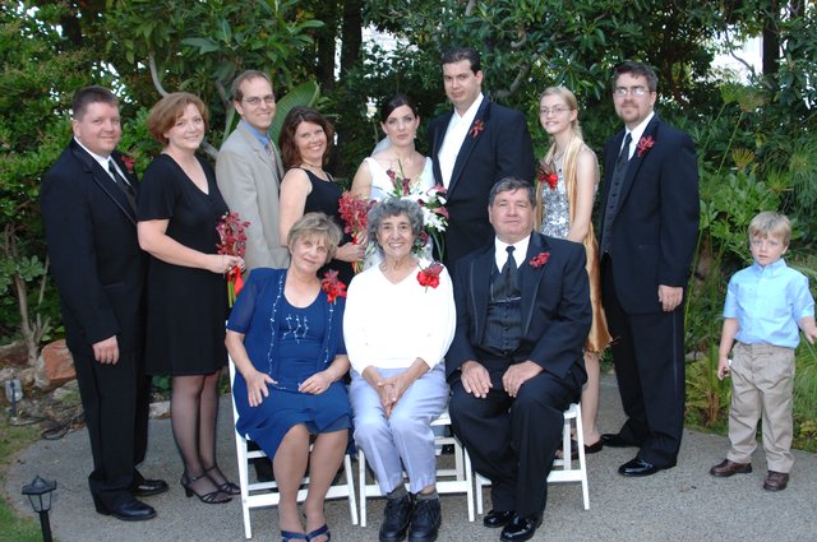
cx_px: 408
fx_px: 952
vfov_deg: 31.8
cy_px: 271
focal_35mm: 42
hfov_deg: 46.5
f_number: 5.6
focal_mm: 28
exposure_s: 1/50
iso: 400
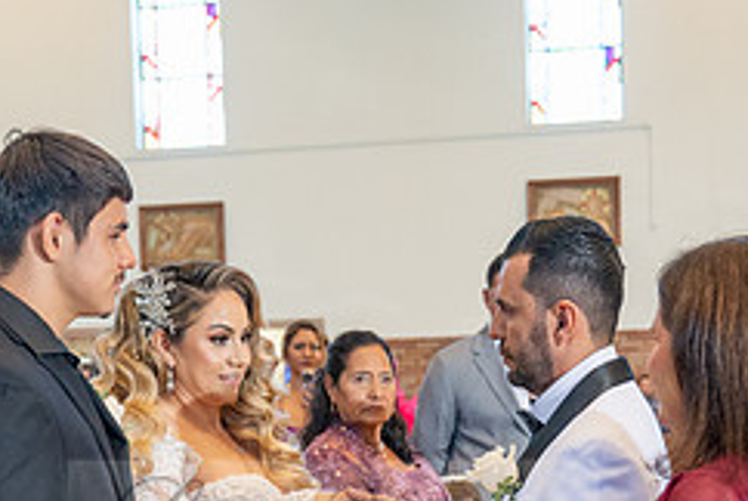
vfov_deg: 18.1
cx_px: 337
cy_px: 533
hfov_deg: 27.7
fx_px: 1519
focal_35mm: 73
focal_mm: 30.5
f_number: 3.2
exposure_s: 1/200
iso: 1000
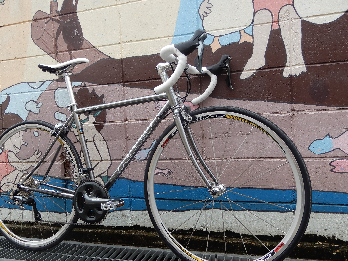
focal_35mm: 31
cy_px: 138
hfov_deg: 58.2
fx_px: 312
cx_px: 157
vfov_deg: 45.4
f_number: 3.4
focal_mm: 4.3
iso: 80
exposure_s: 1/250
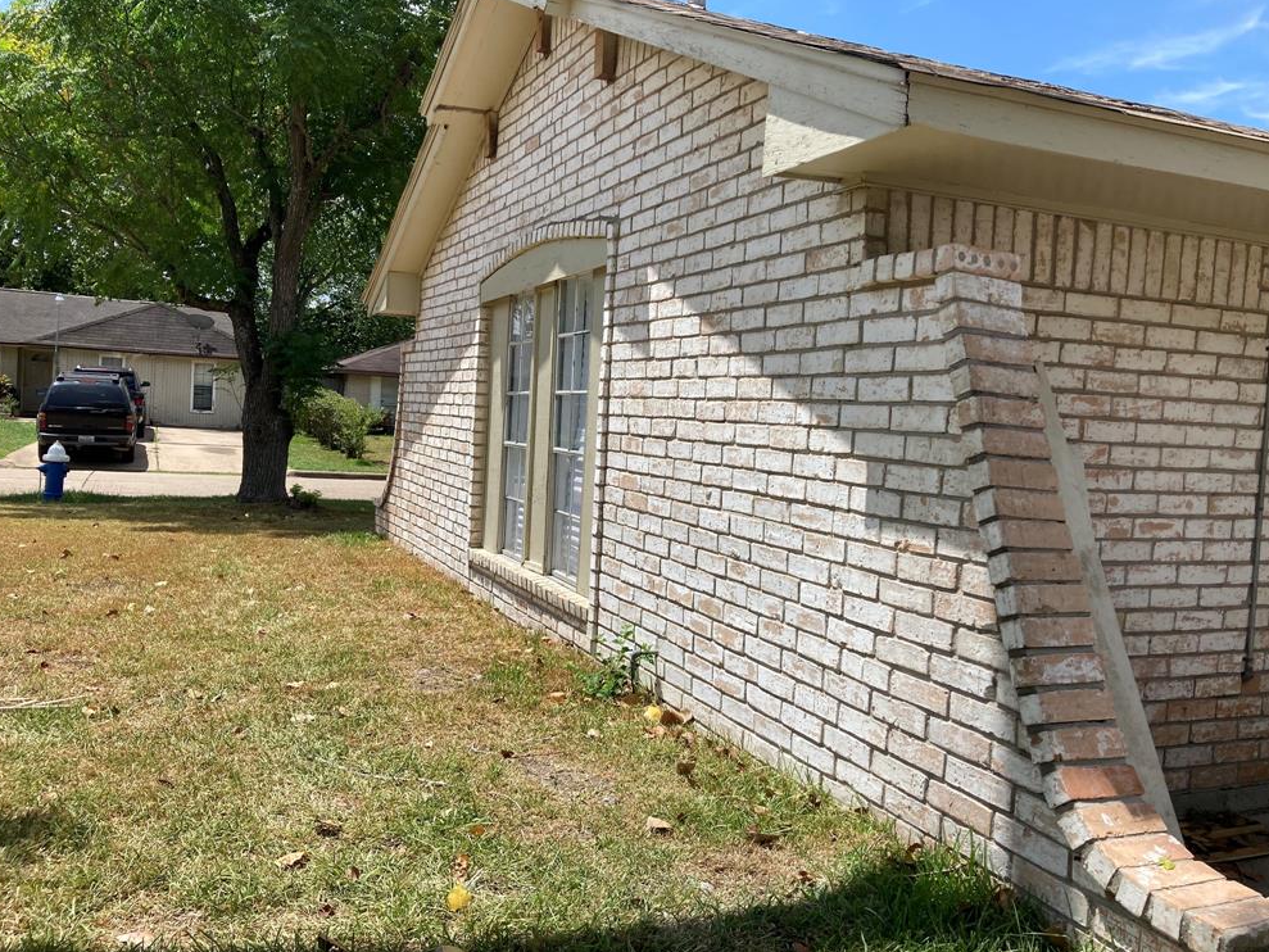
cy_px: 464
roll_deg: -2.7
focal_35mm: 29
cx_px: 621
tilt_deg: -2.7
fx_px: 1063
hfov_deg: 61.6
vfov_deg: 48.2
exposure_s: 1/2088
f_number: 1.8
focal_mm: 3.99
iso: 20
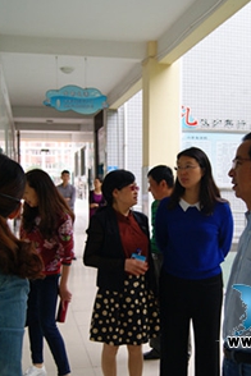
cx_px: 142
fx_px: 481
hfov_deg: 29.2
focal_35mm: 46
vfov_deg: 42.7
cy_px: 170
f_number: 3.5
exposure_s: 1/30
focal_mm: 18
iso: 250
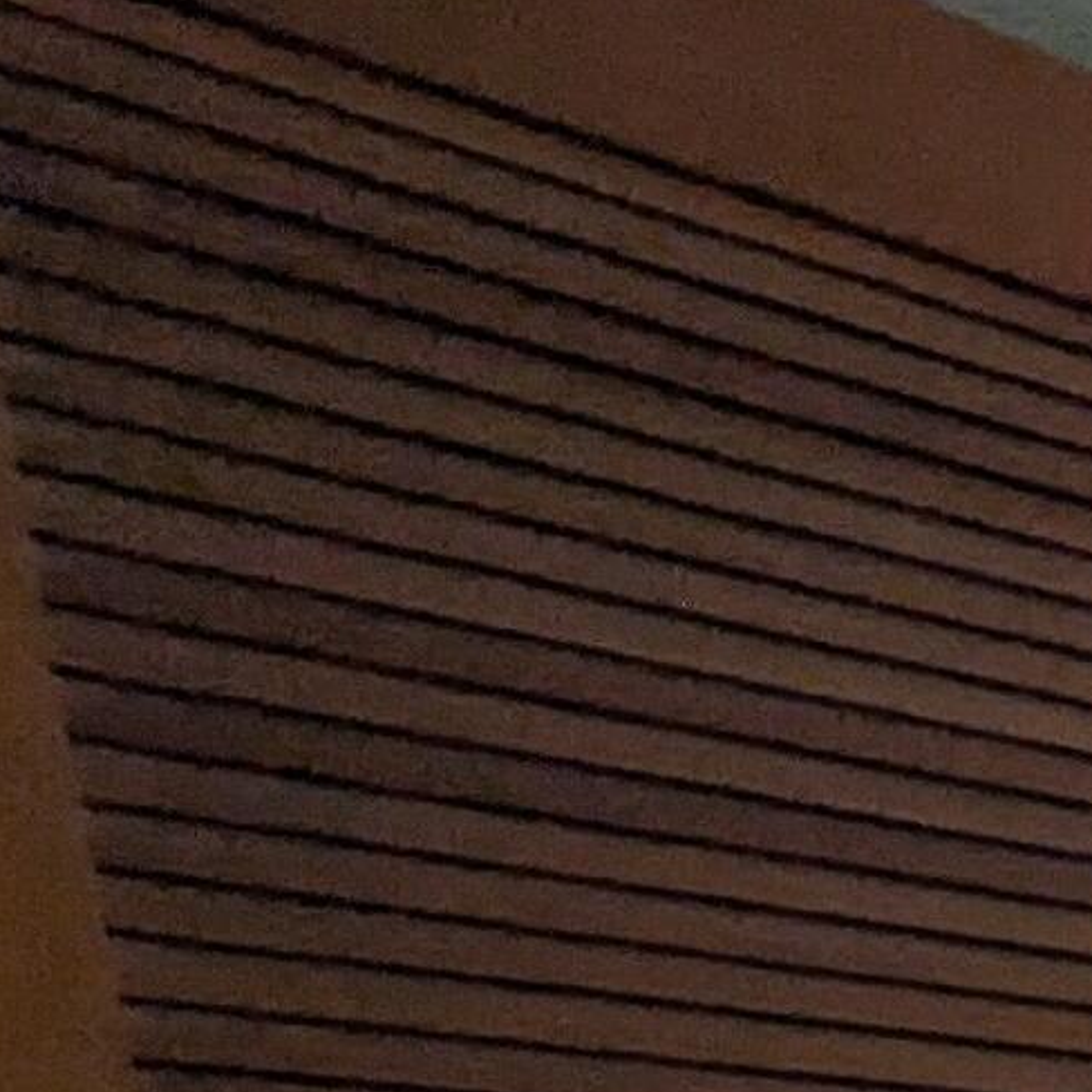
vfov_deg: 17.9
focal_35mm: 76
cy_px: 1998
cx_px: 2943
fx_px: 2712
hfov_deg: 13.0
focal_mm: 1.83
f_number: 2.2
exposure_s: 1/40
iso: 137
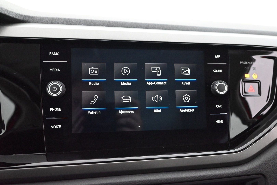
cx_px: 138
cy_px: 92
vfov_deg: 44.3
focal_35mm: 30
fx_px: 227
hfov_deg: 62.8
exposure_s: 1/60
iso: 11400
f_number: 4.5
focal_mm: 29.5
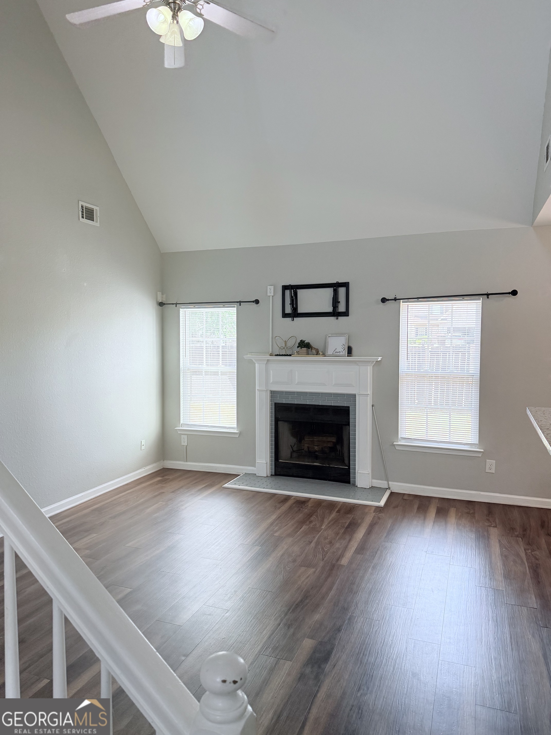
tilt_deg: -1.4
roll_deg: +0.7
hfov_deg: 56.8
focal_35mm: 24
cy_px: 368
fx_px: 509
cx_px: 276
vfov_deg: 71.6
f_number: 1.78
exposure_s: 1/121
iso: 160
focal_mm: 6.76
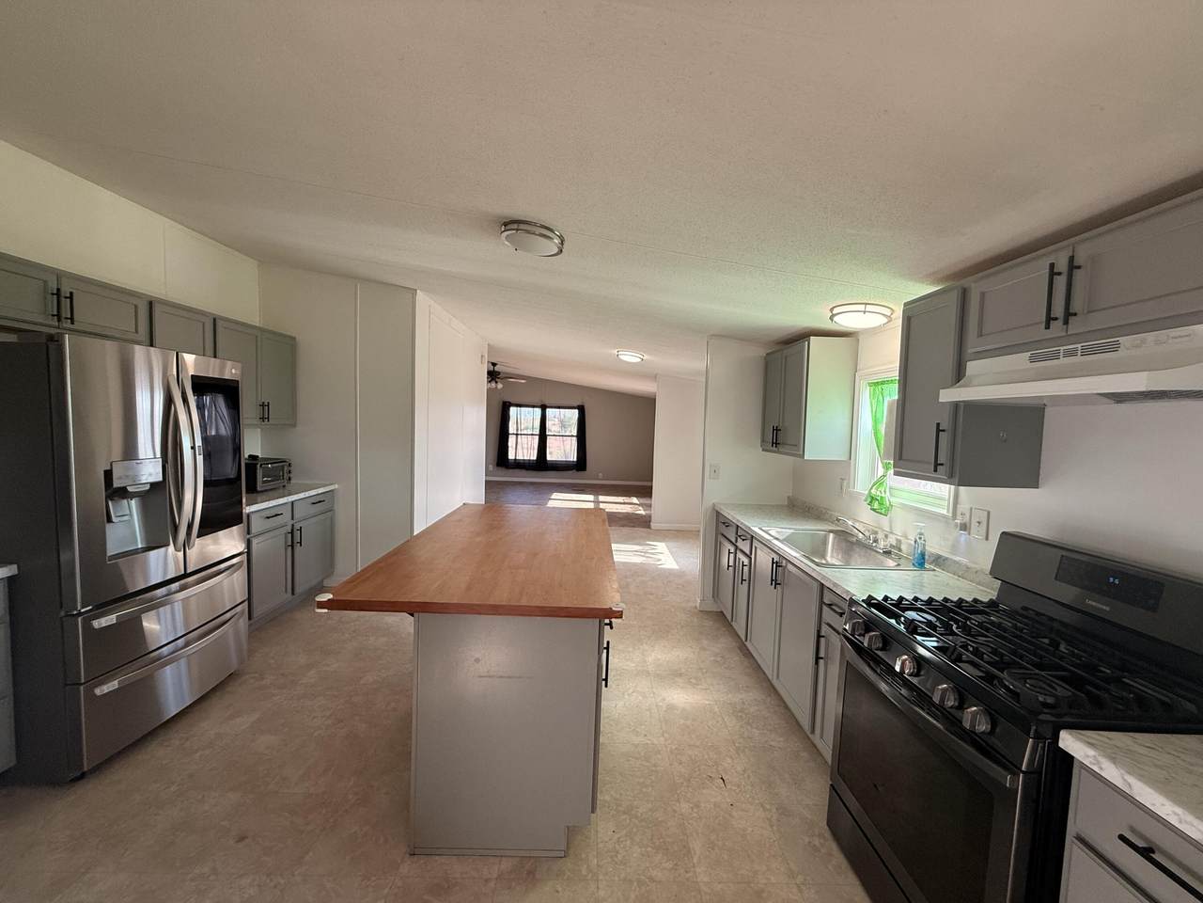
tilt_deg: -3.2
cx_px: 602
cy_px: 452
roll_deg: -2.4
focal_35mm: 14
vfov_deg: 85.7
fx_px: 487
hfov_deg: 102.1
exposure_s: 1/120
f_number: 2.2
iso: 80
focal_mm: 2.22
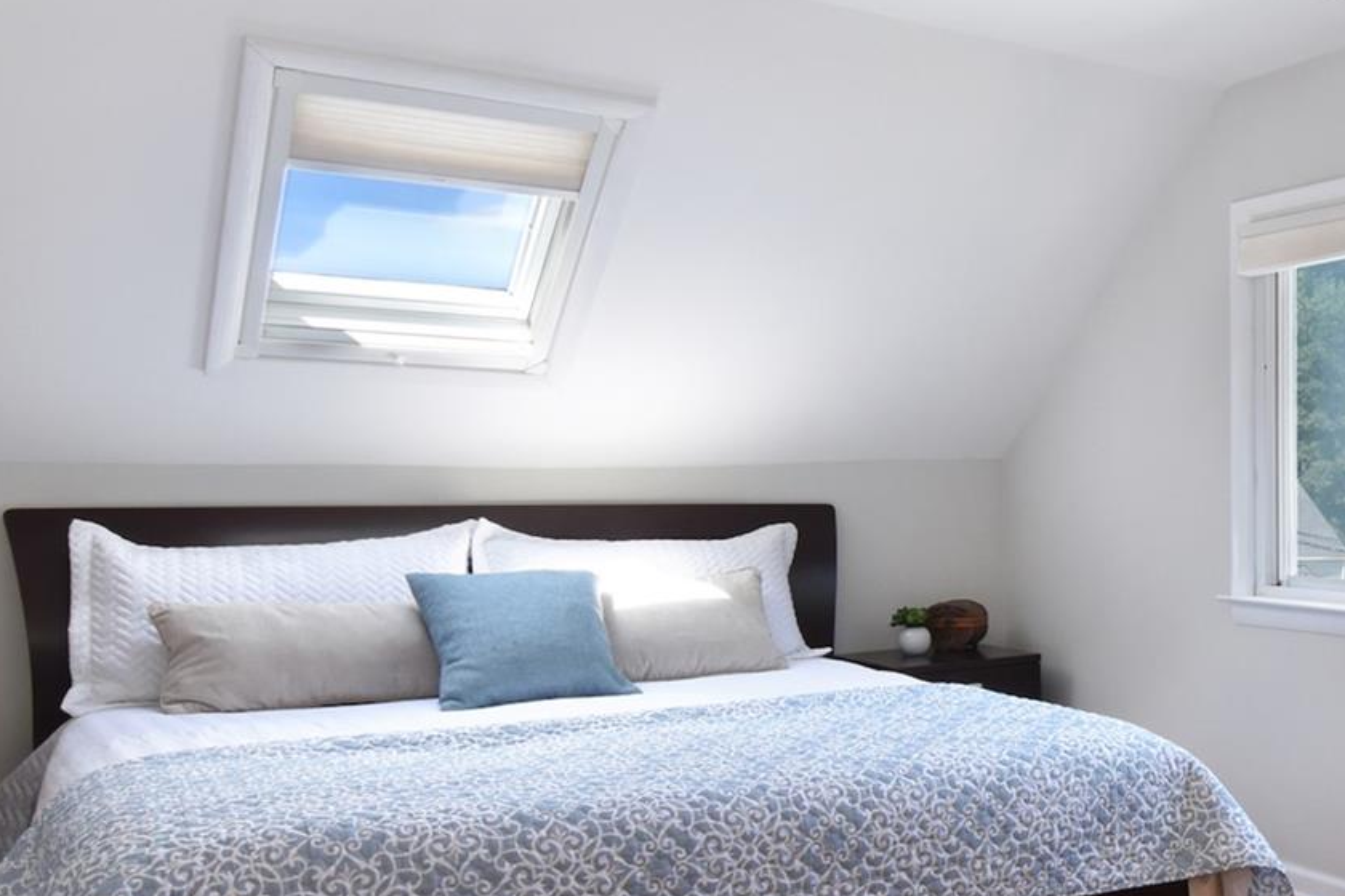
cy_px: 545
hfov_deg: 43.4
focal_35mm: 40
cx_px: 1246
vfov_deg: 33.1
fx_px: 1502
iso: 640
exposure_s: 1/160
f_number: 11
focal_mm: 11
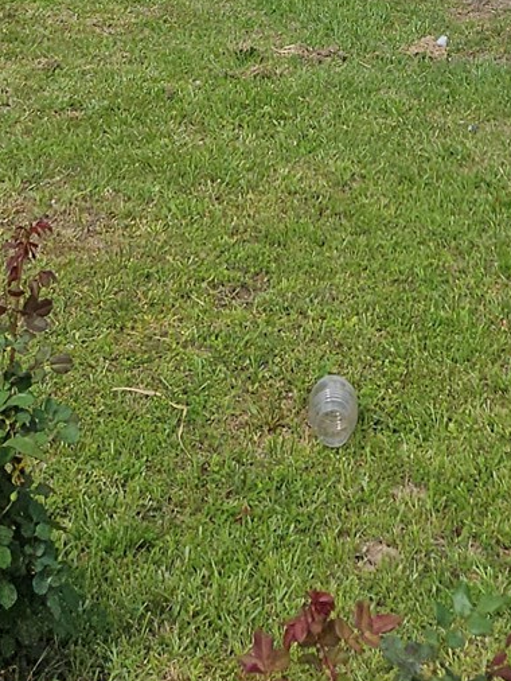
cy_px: -573
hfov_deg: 15.9
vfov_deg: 17.0
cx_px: 247
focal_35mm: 93
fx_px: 1829
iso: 25
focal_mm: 5.4
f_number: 1.8
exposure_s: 1/3300
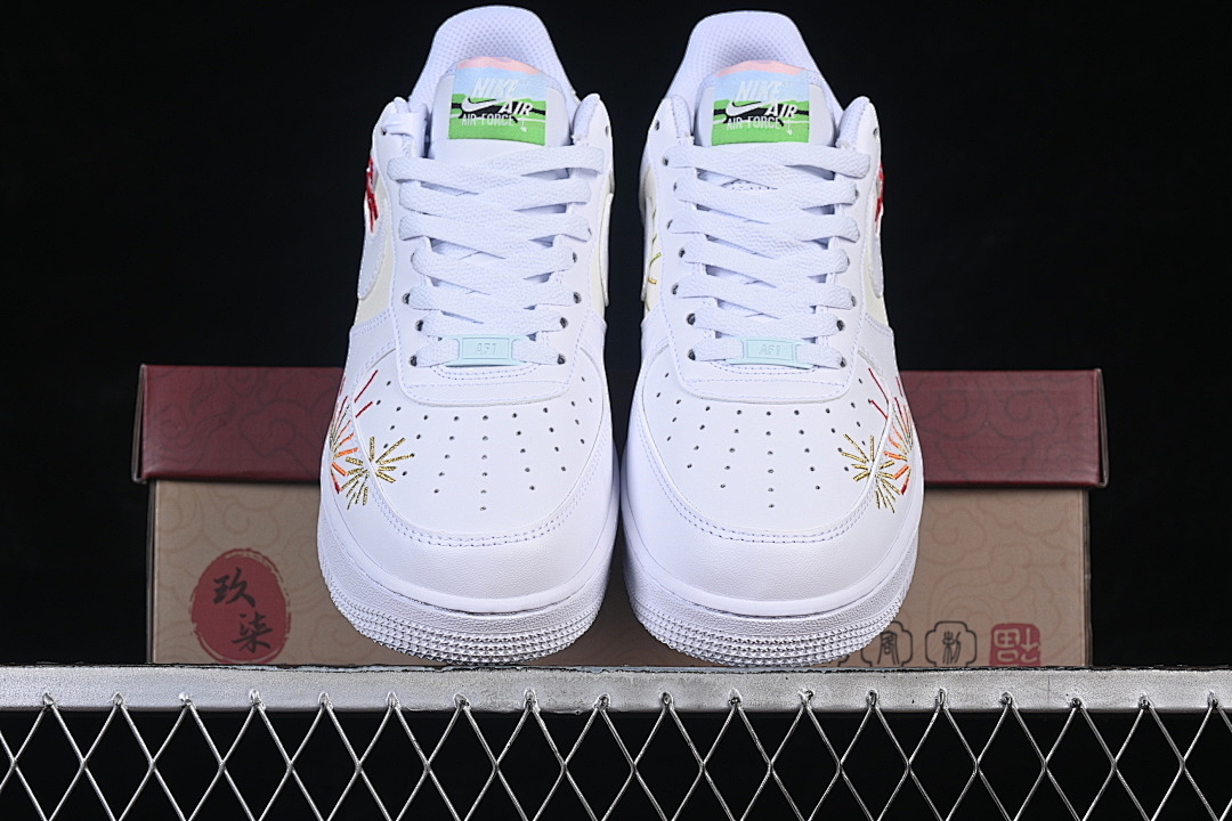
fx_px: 2566
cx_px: 616
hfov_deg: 27.0
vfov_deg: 18.2
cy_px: 410
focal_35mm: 75
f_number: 8
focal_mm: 50
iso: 160
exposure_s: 1/80
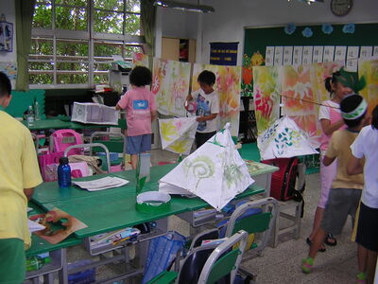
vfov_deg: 39.7
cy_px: 142
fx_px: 393
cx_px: 189
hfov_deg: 51.4
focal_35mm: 36
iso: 100
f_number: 2.6
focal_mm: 4.7
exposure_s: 1/30
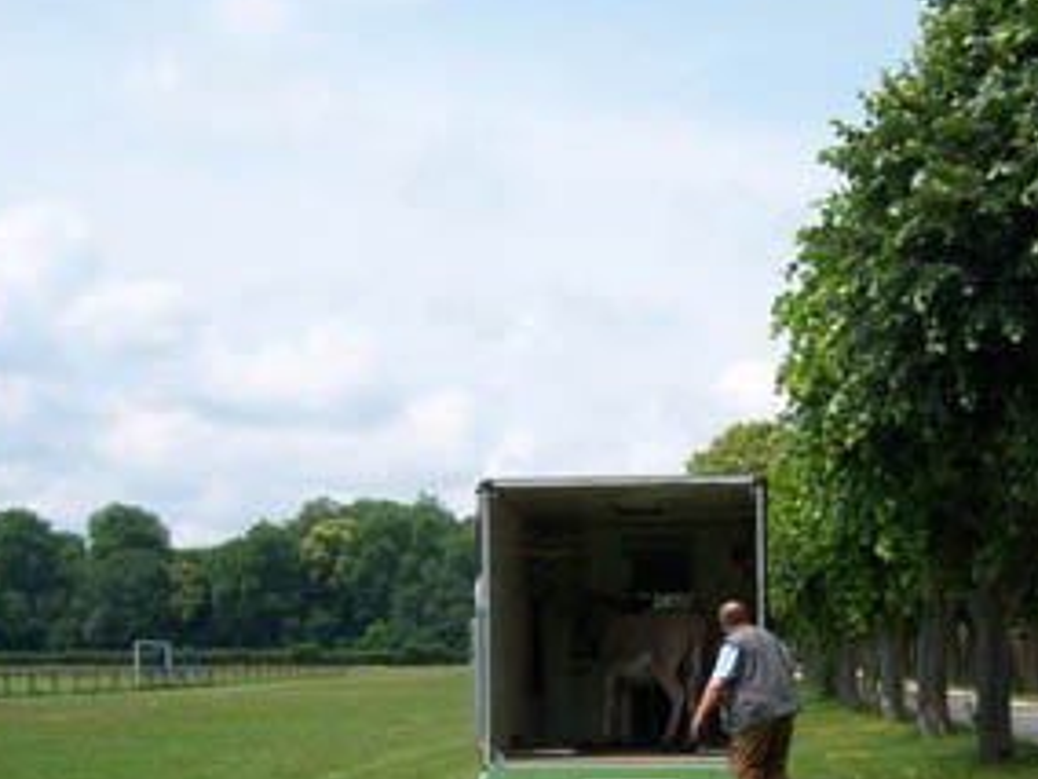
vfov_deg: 25.3
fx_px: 1709
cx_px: 654
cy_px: 592
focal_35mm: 57
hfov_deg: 33.6
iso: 80
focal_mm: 7.5
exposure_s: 1/500
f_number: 4.8
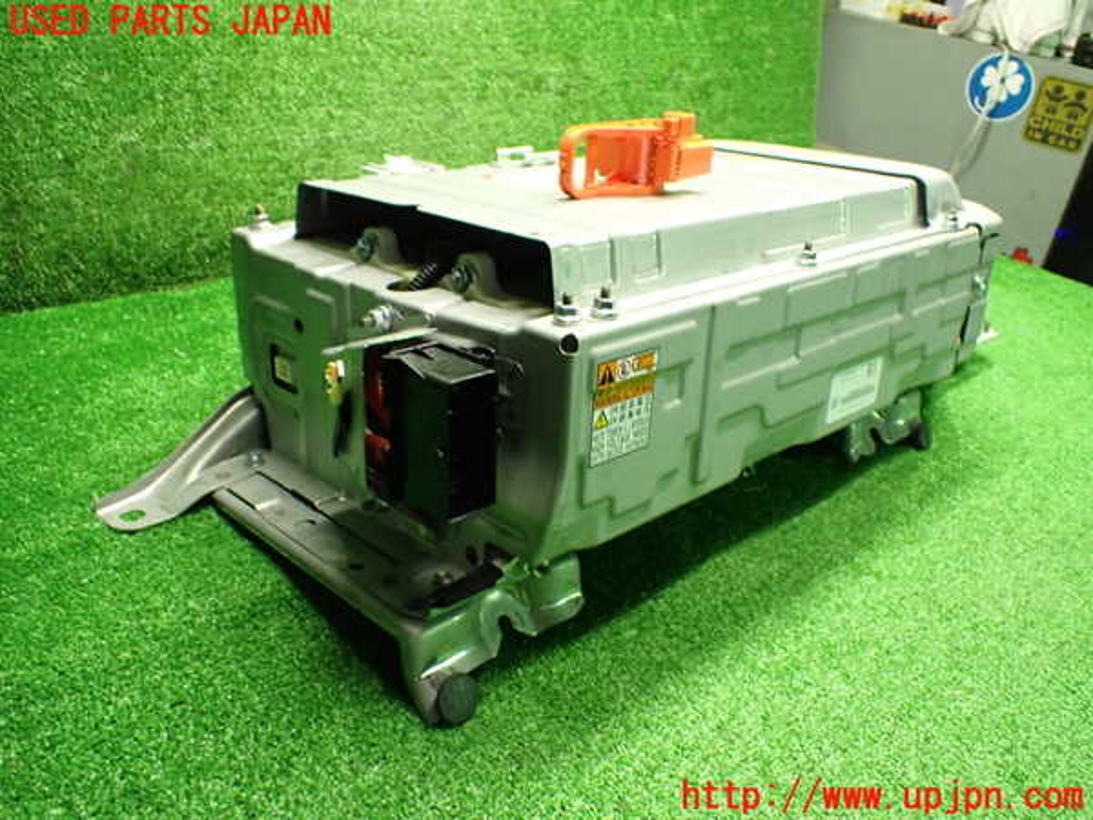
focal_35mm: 30
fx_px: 947
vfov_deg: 46.8
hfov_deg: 60.0
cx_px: 546
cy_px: 410
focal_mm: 5.4
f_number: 2.3
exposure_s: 1/60
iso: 800
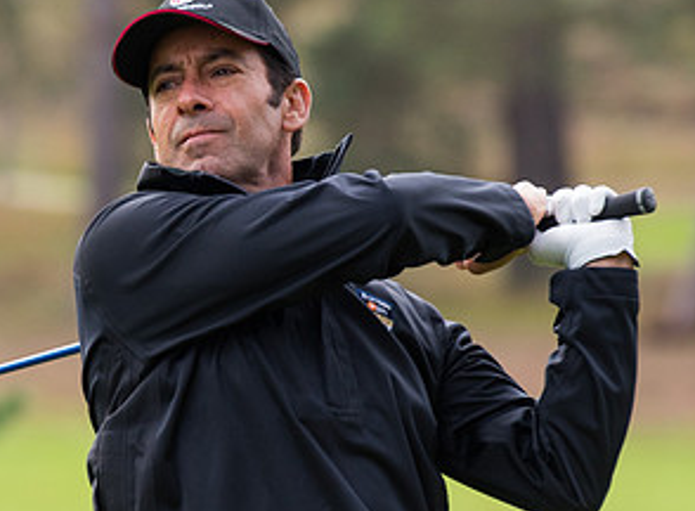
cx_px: 136
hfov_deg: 4.1
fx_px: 9686
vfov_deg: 3.0
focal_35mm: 486
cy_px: 287
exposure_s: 1/1000
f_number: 4
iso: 1000
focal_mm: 200
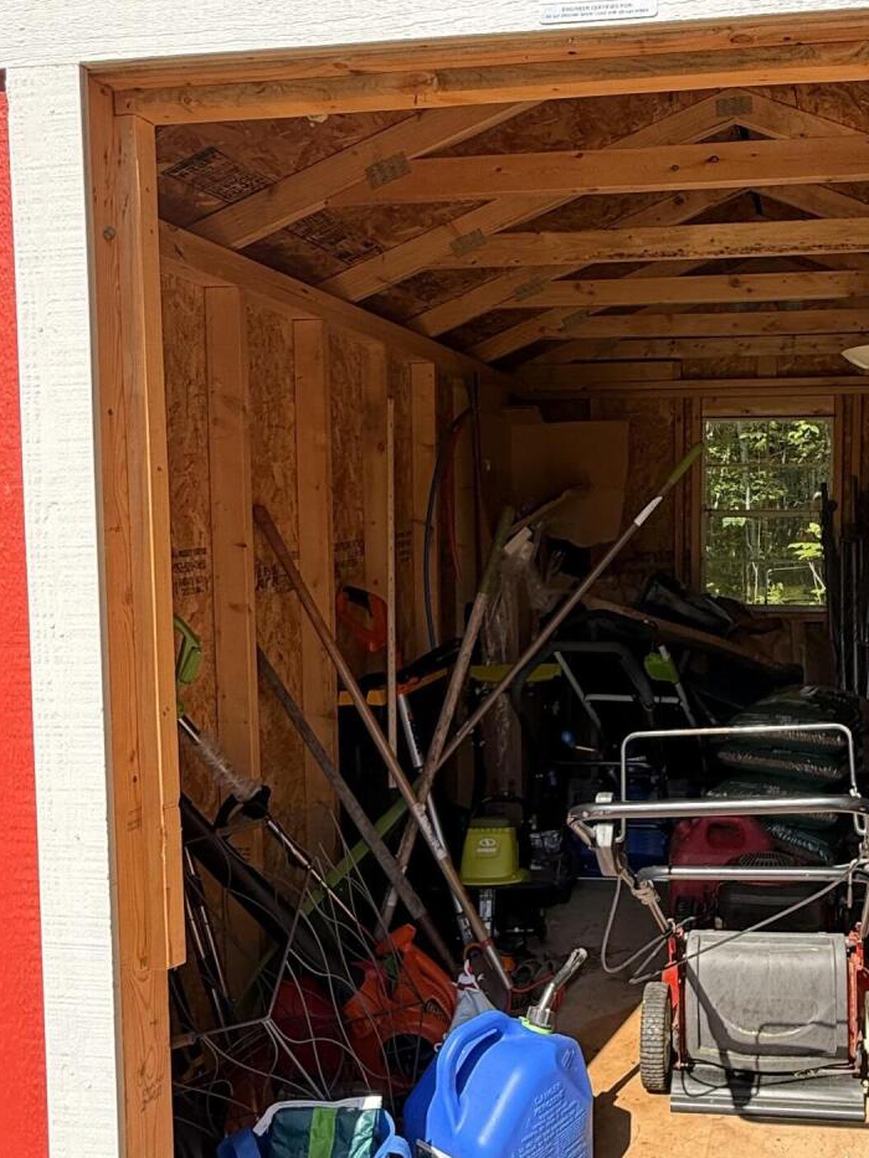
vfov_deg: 60.0
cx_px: 678
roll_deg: -1.4
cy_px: 572
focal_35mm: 30
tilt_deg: -4.4
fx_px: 1004
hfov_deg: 44.8
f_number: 2.2
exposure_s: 1/316
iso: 64
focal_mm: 2.22
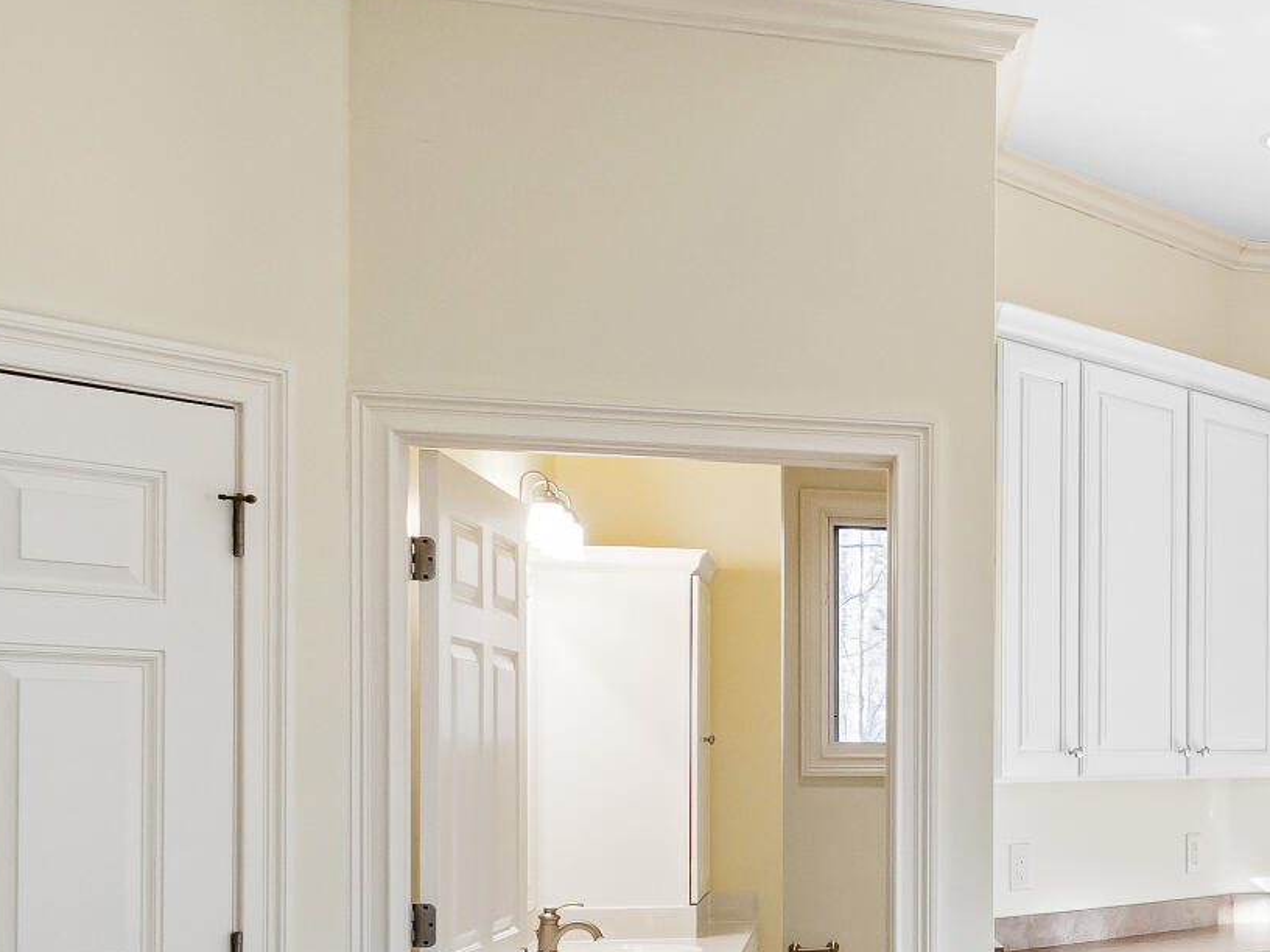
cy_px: 770
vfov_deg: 27.0
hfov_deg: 29.6
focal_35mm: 53
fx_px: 1944
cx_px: 1617
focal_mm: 10
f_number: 8
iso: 200
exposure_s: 1/6
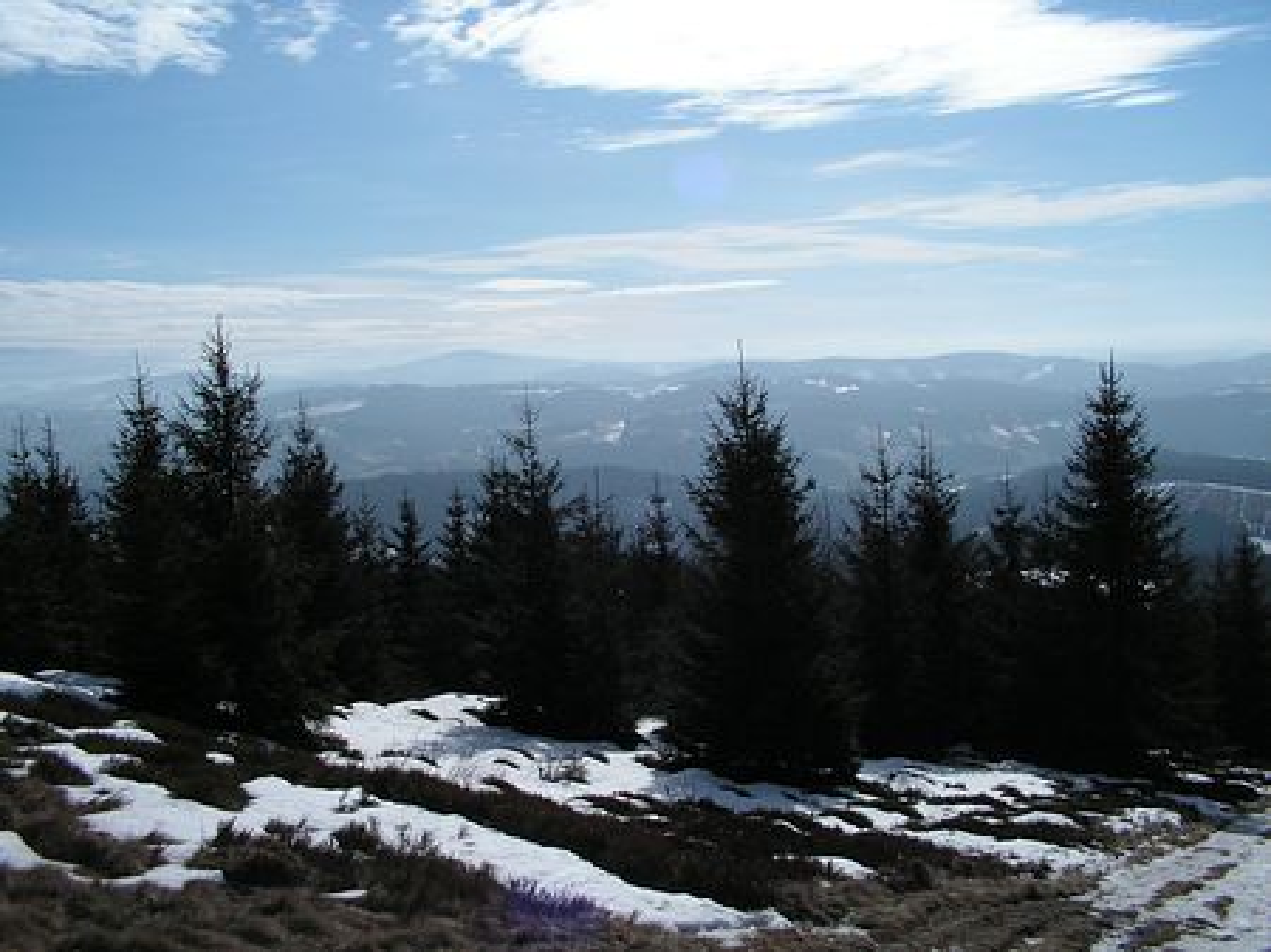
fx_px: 1321
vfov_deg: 39.6
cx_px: 636
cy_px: 476
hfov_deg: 51.4
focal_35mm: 36
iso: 64
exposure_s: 1/1600
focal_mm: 6
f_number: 4.8
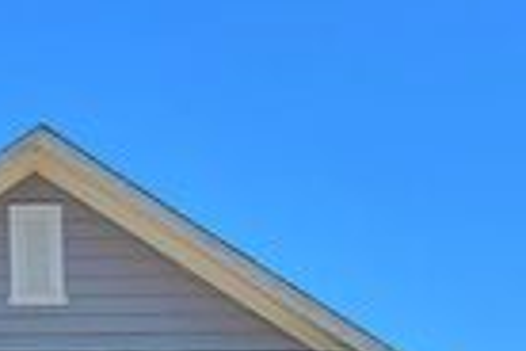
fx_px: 1432
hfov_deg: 18.7
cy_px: 536
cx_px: -229
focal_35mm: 98
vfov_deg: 13.2
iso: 100
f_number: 11
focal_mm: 18
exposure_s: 1/200
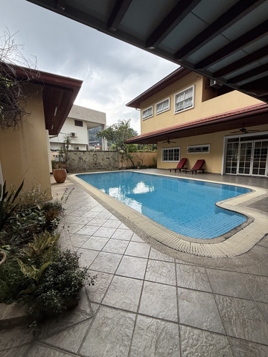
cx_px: 134
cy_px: 178
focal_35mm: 14
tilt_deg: -7.8
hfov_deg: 85.7
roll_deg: +0.3
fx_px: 145
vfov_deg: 102.1
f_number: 2.2
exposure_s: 1/99
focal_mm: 2.22
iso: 64
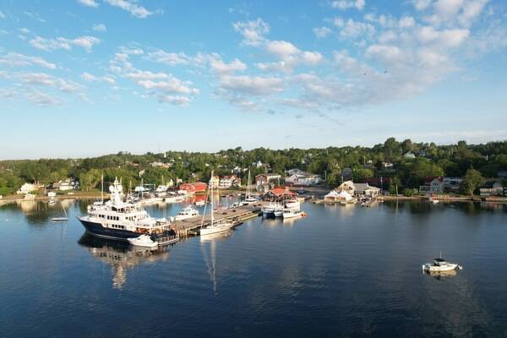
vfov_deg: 57.2
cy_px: 169
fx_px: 310
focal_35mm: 22
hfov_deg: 78.6
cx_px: 254
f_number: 2.8
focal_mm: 8.38
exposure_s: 1/725
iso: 110
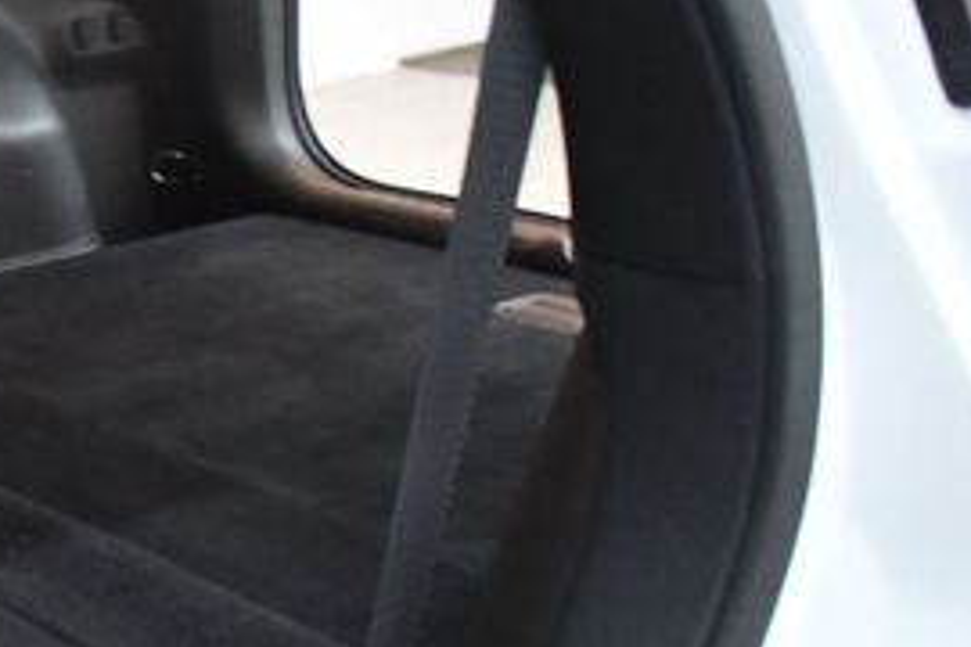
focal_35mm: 71
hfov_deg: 26.1
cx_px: -111
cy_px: 672
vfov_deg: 18.6
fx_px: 1915
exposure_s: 1/60
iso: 3600
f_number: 3.5
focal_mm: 20
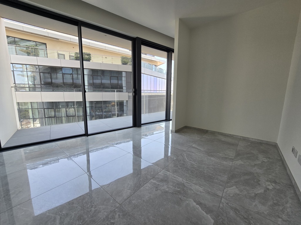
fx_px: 113
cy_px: 112
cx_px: 150
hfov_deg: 106.2
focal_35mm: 13
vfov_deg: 89.9
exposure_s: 1/107
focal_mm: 2.2
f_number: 2.2
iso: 50
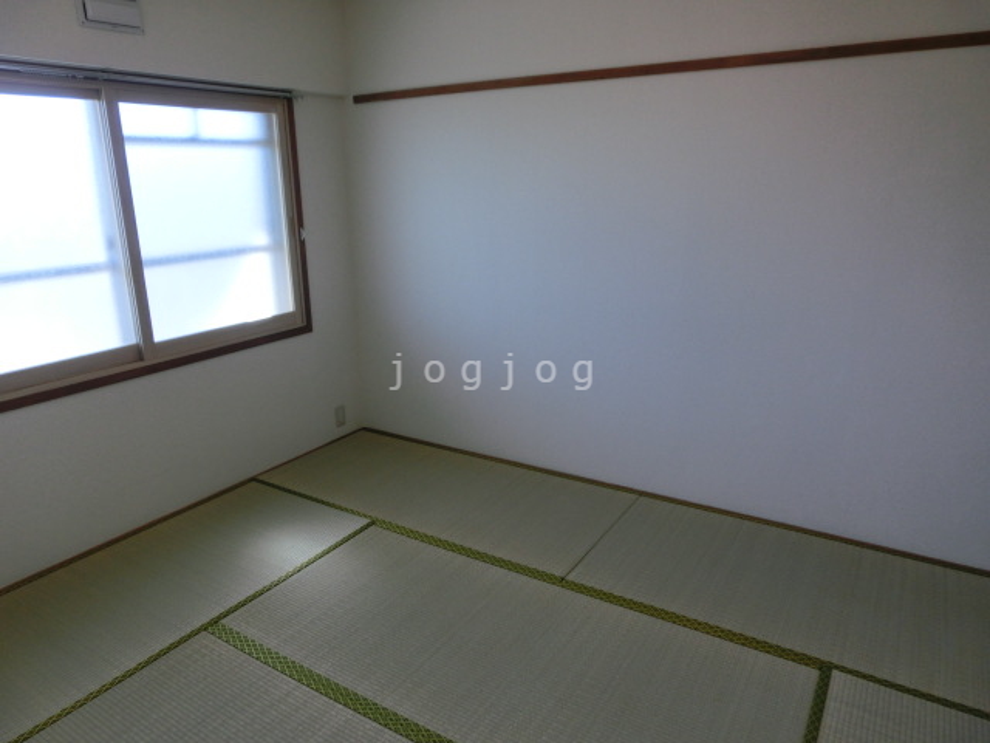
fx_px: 686
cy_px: 372
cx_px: 495
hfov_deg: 71.6
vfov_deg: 56.8
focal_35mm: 24
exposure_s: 1/125
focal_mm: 4.24
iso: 80
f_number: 3
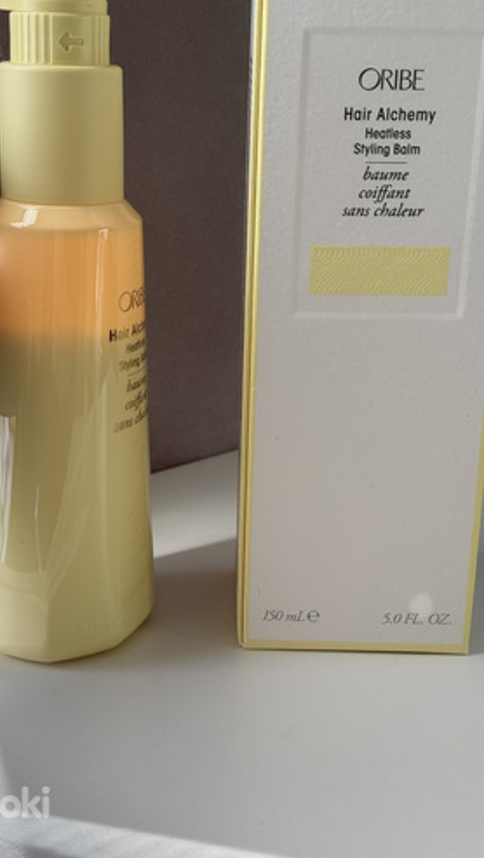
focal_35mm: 53
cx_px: 203
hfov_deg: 22.7
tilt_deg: -17.4
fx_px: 1207
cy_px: 428
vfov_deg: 39.1
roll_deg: -1.4
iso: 50
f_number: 1.78
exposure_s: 1/121
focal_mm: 6.76
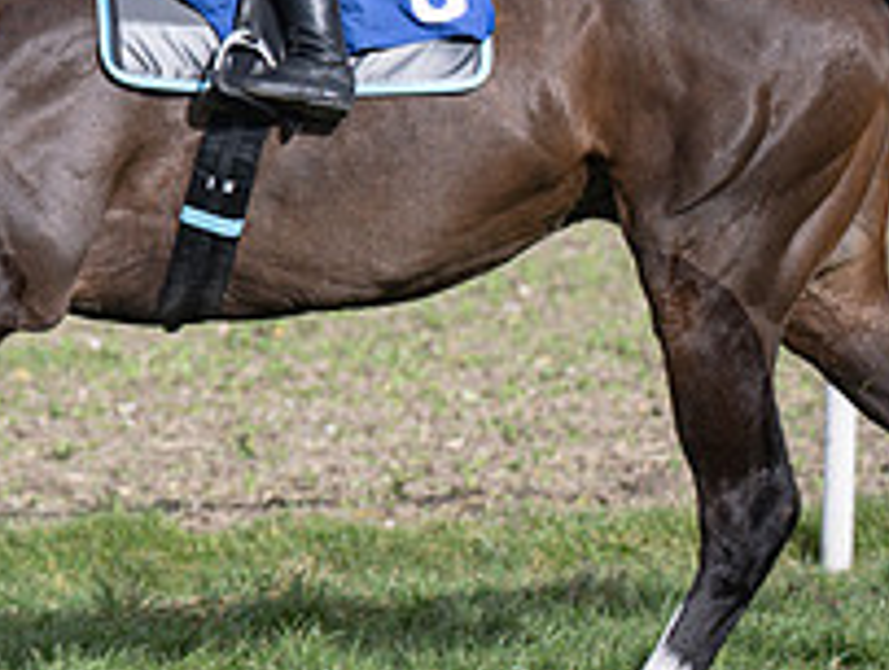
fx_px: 12298
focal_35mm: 478
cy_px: 235
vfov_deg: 3.1
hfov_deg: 4.1
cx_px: 161
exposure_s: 1/2000
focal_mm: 120
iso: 200
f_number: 4
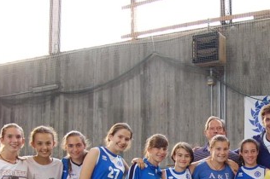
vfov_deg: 18.0
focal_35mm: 73
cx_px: 242
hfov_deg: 26.8
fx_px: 547
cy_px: 196
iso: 800
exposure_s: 1/25
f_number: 7.1
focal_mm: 22
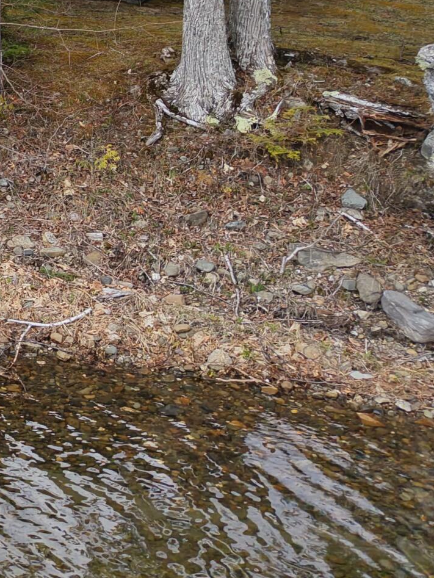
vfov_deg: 23.9
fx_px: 1270
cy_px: -73
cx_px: -457
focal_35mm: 76
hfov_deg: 15.3
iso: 100
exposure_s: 1/640
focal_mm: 8.67
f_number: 1.8
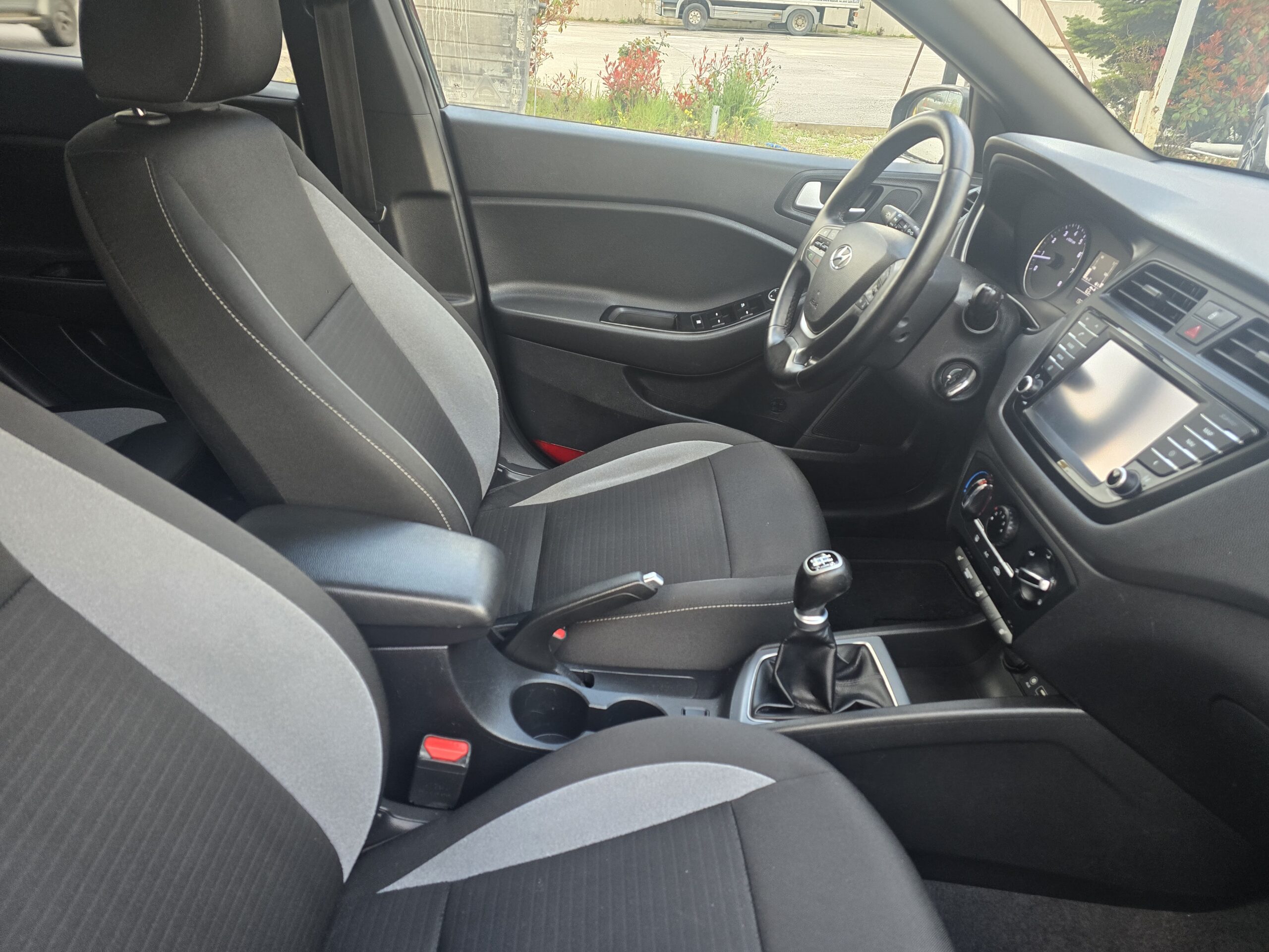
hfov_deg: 73.9
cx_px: 634
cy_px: 476
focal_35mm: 23
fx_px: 843
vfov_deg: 58.9
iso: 250
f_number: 1.7
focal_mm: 6.3
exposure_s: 1/100
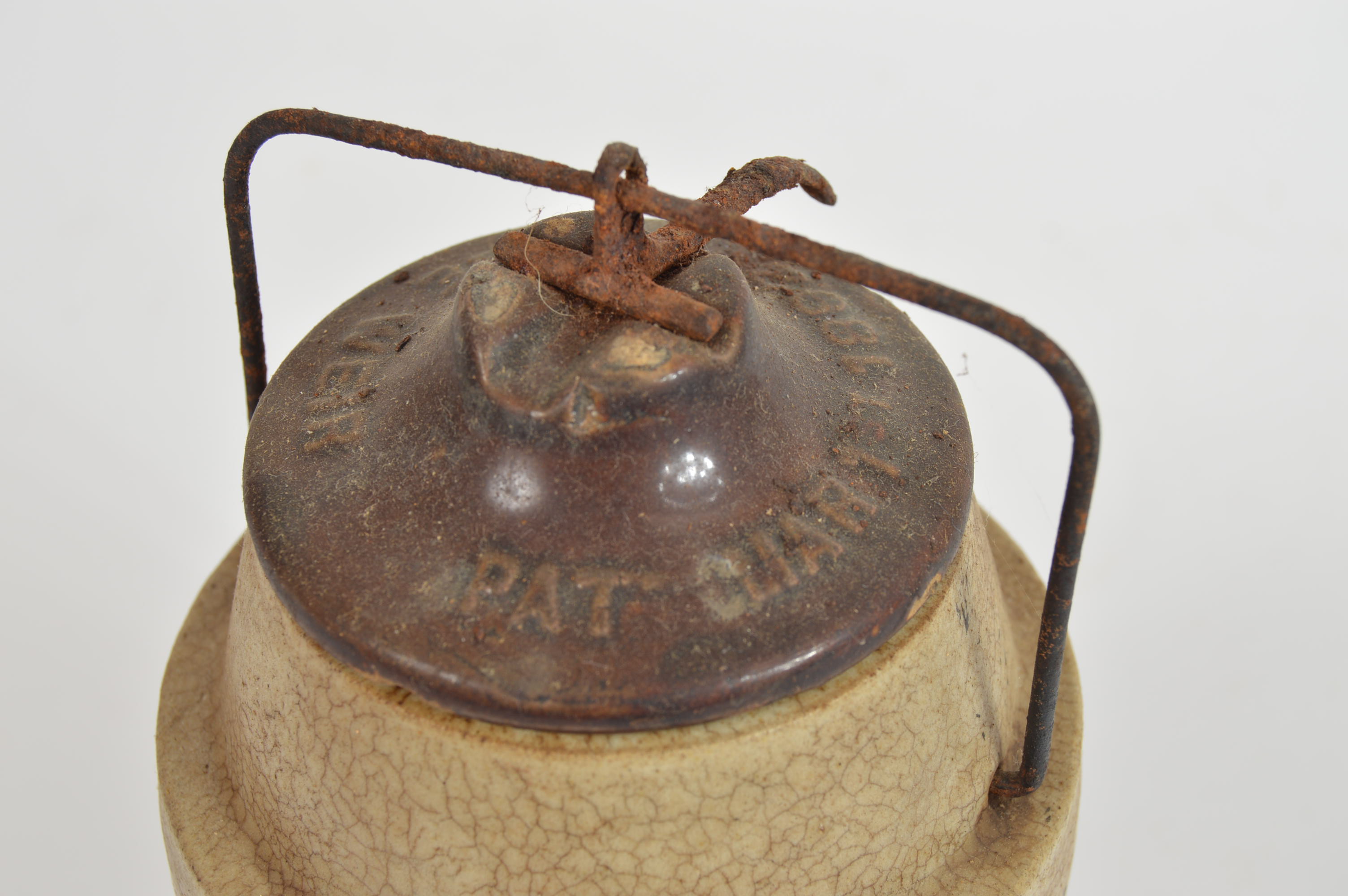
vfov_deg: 22.6
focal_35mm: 60
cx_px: 674
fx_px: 2245
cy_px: 448
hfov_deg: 33.4
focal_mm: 40
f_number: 9
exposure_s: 1/80
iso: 100
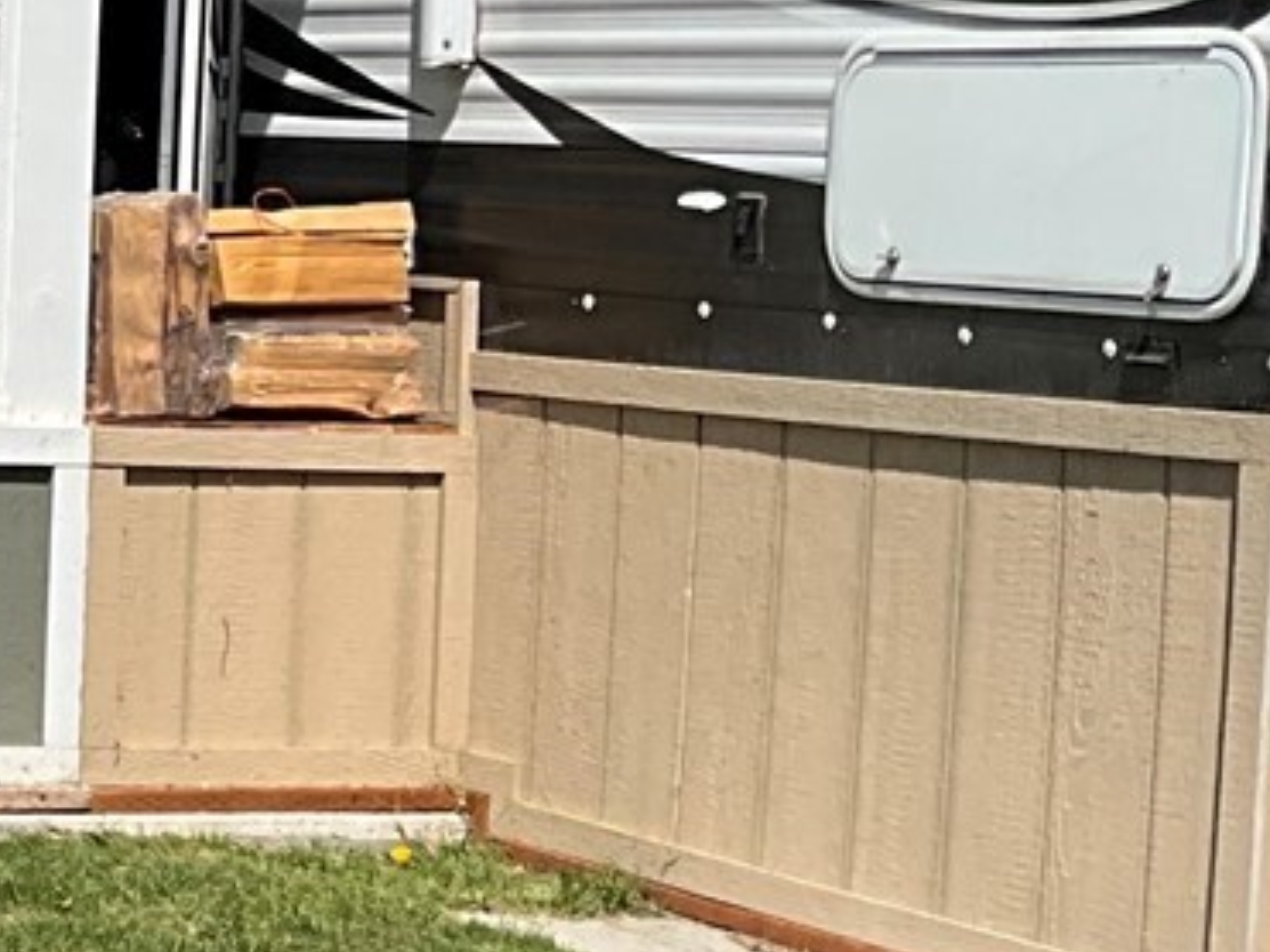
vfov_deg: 11.8
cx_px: -1089
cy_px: 301
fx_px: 4585
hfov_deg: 13.9
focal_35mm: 125
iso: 25
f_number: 1.8
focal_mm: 3
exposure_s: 1/3322
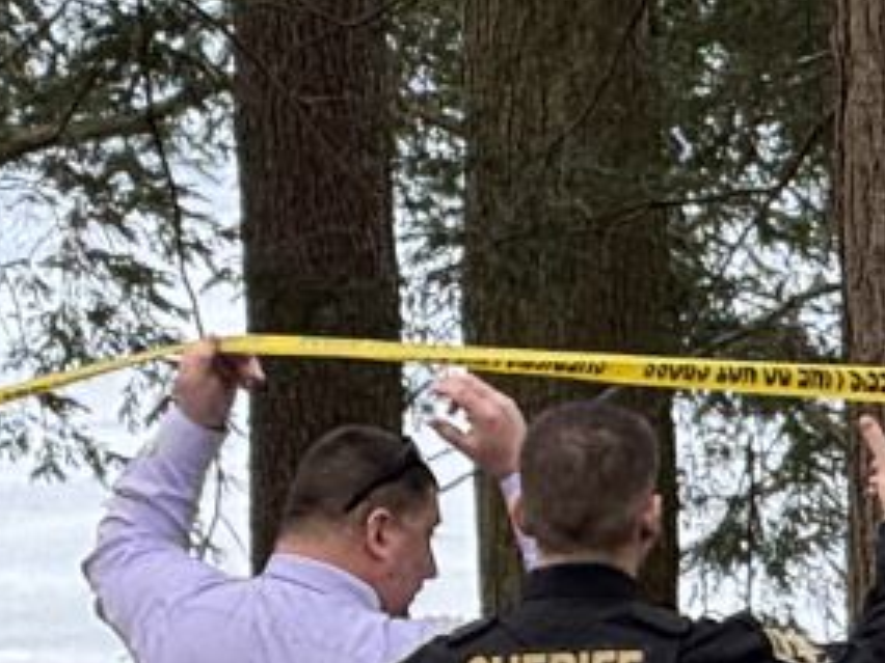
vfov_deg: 2.1
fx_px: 17973
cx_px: 2340
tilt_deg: -5.1
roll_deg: +1.5
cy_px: 671
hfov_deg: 2.8
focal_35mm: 703
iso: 50
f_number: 2.8
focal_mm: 15.66
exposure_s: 1/171
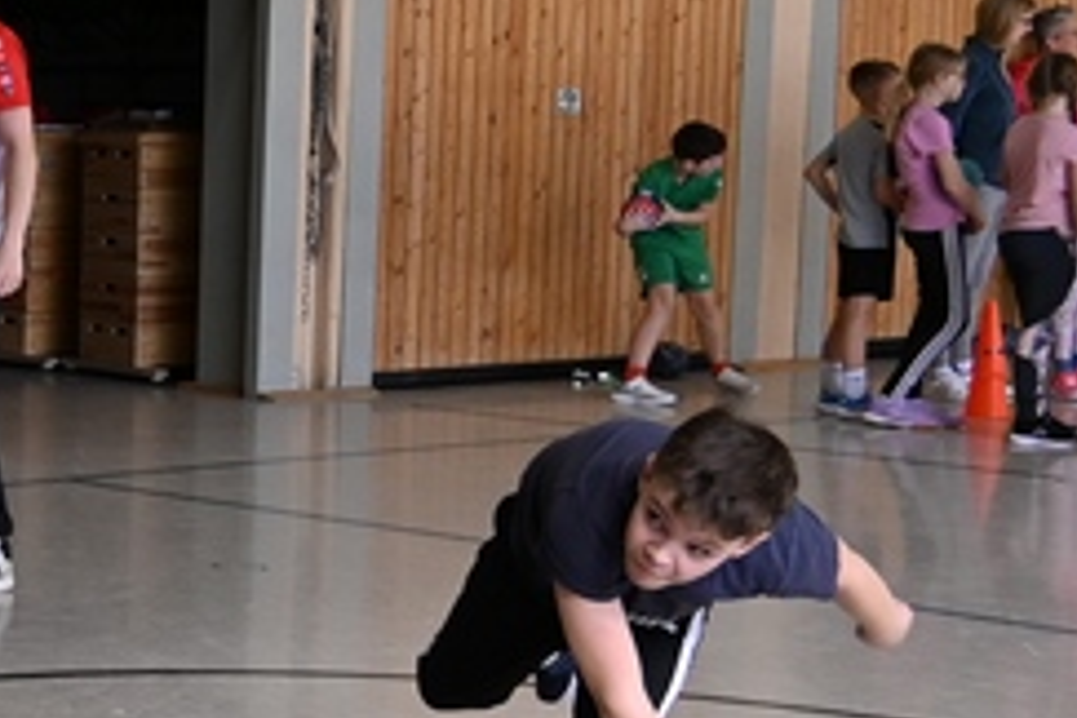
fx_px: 3320
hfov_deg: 15.6
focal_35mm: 111
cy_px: 379
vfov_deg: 12.3
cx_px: -891
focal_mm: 18
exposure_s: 1/250
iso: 400
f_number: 4
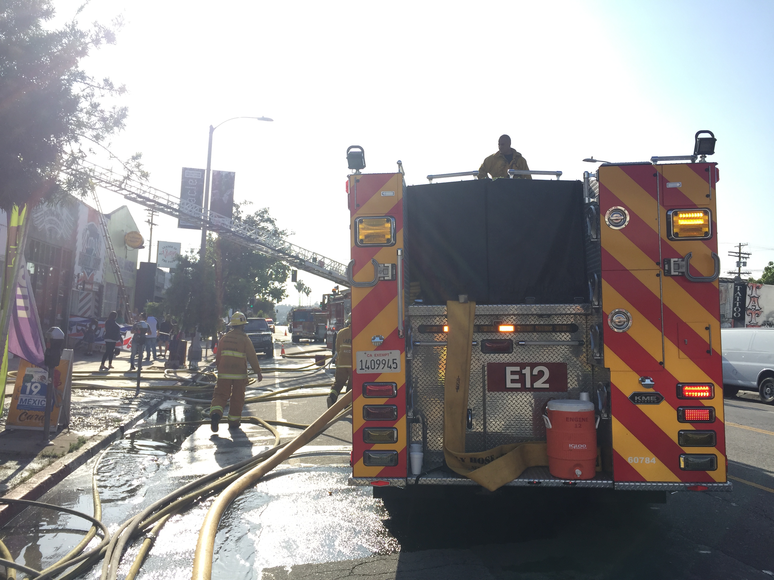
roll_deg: -4.5
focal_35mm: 29
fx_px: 648
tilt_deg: +1.8
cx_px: 387
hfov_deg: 61.7
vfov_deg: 48.2
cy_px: 290
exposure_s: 1/1319
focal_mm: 4.15
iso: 32
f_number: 2.2
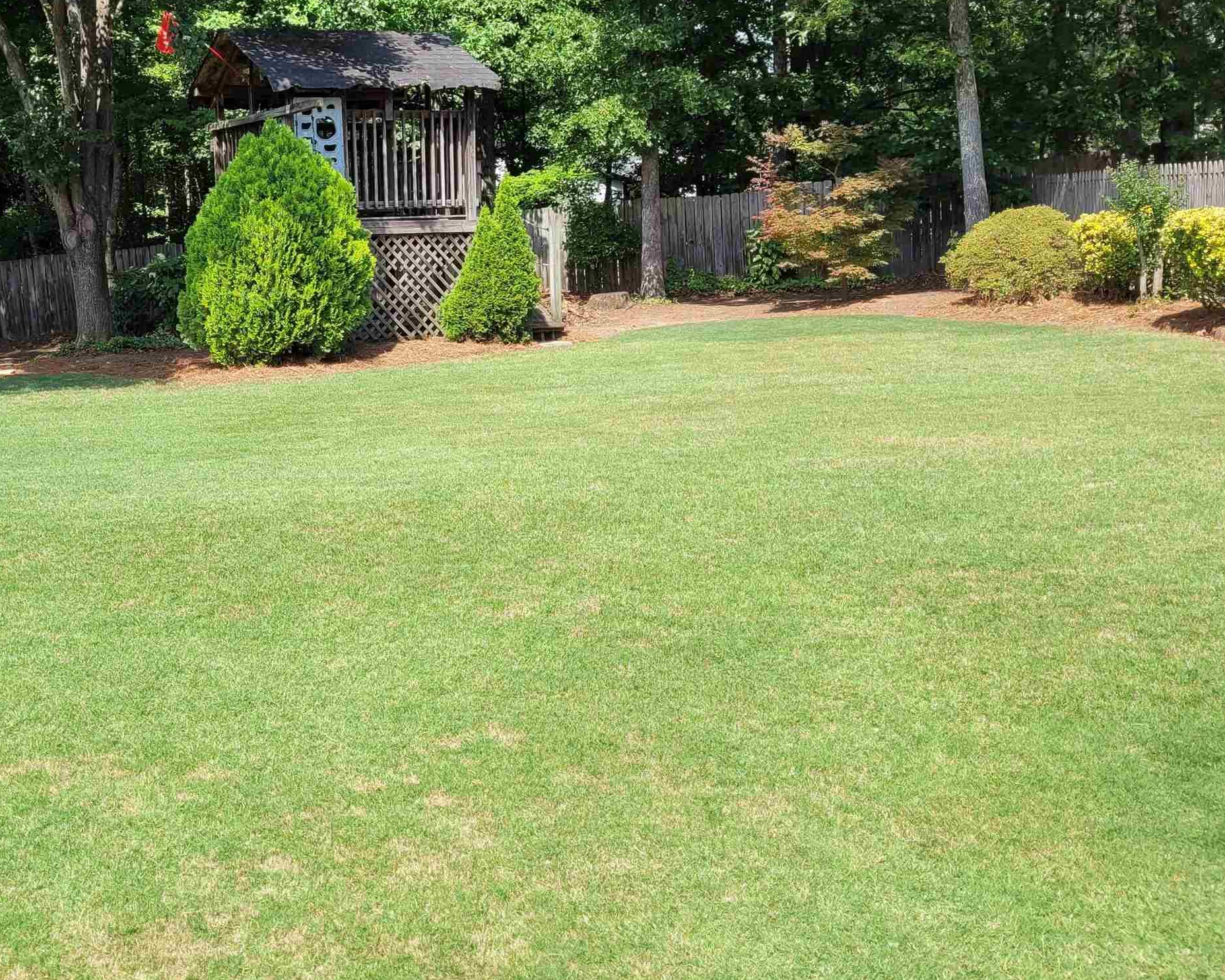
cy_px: 426
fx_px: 1523
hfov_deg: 42.2
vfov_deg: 35.6
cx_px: 271
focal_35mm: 42
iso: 40
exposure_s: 1/1102
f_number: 1.8
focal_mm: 5.4
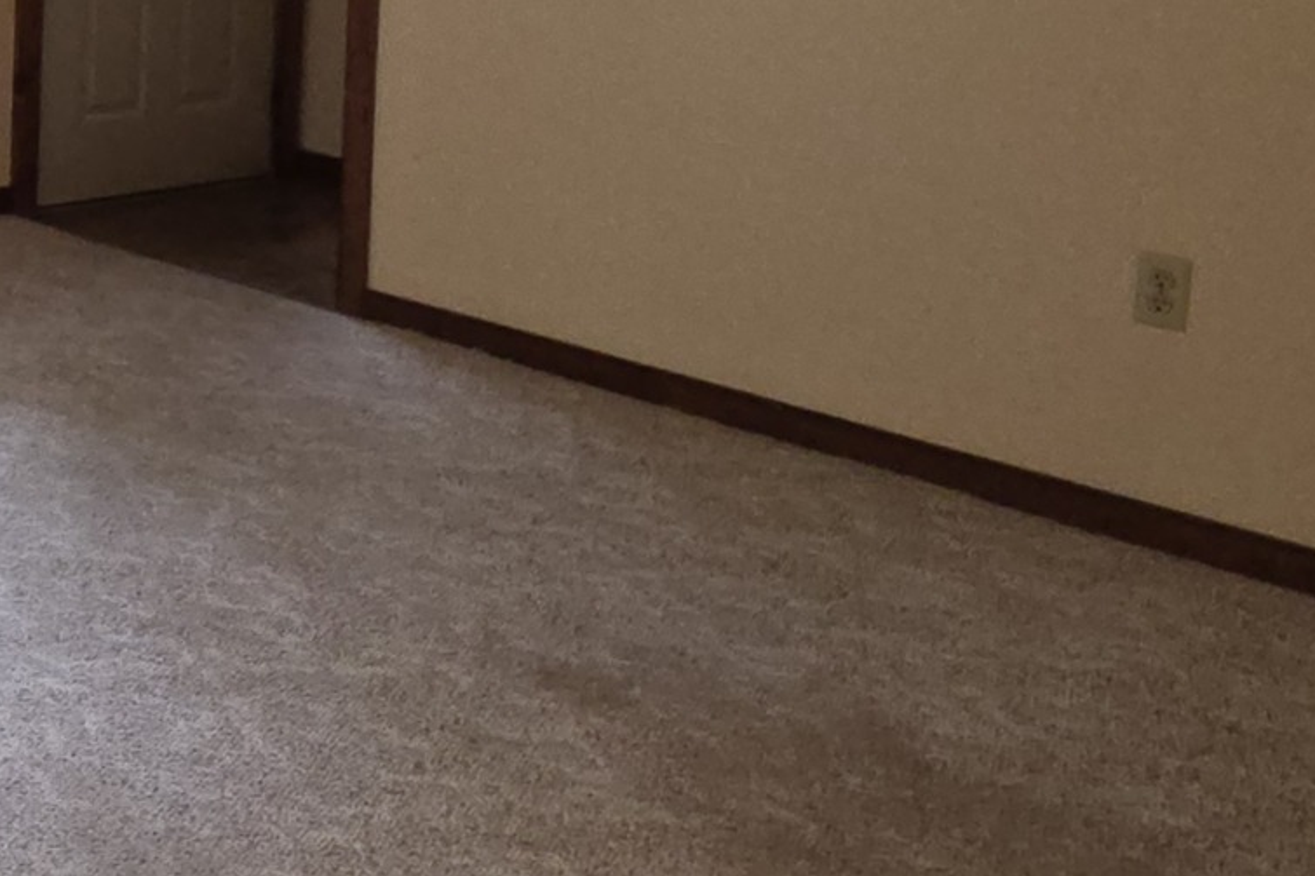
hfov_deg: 28.3
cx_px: -488
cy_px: -14
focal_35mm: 55
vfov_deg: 23.5
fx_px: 2008
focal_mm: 2.2
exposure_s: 1/60
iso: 200
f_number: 1.9
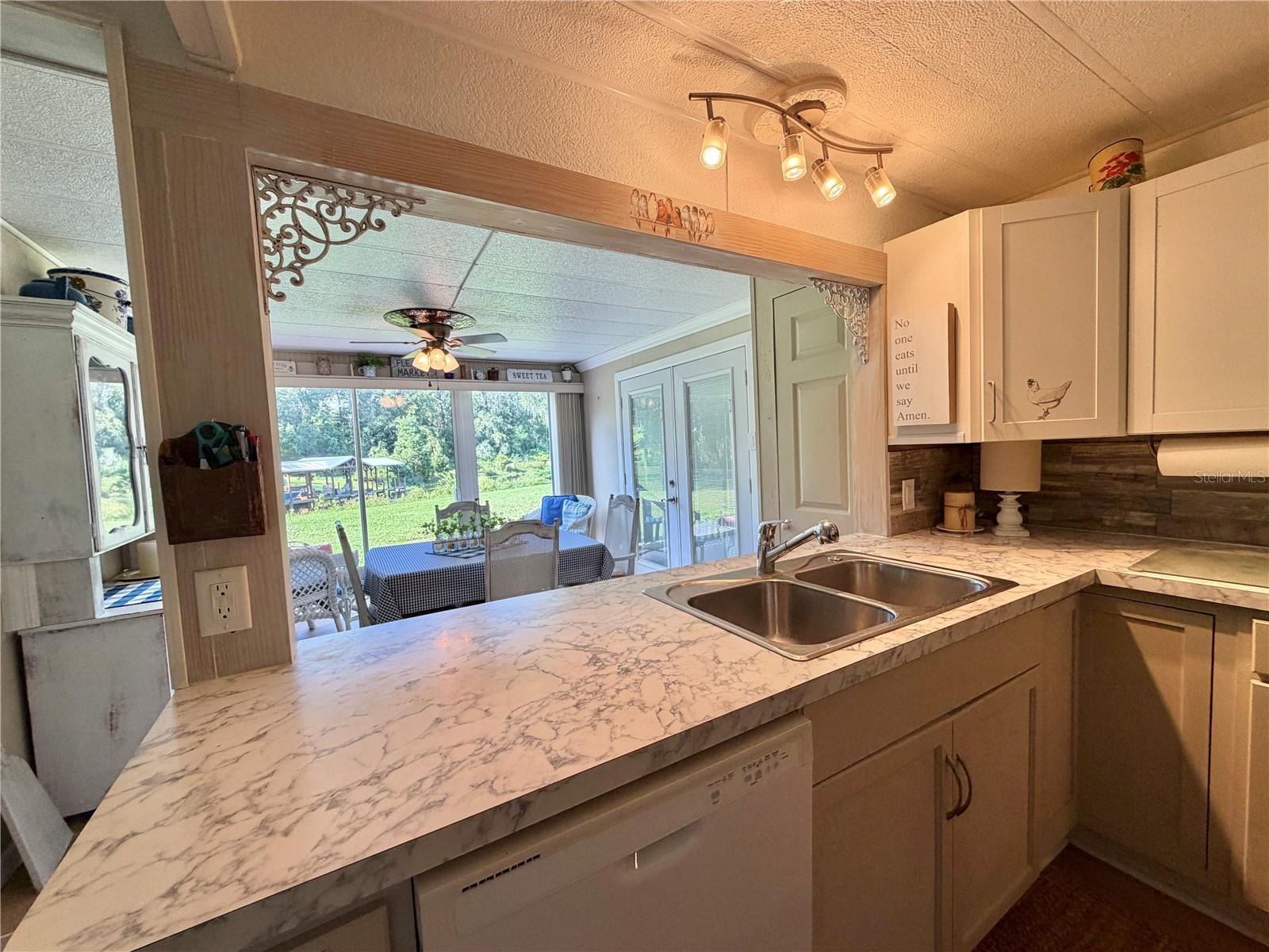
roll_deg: +3.0
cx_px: 634
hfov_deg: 102.1
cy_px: 476
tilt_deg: -3.2
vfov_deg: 85.7
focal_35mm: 14
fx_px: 513
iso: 125
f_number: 2.2
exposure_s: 1/120
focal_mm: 2.22
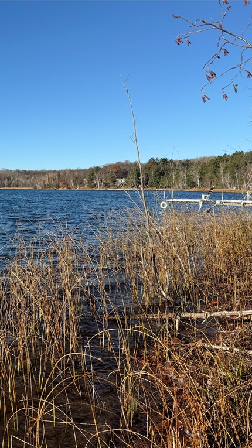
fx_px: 416
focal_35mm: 35
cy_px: 224
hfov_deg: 31.4
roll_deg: -2.3
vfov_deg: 56.6
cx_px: 4
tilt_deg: -5.0
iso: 80
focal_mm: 6.76
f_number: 1.78
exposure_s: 1/4167
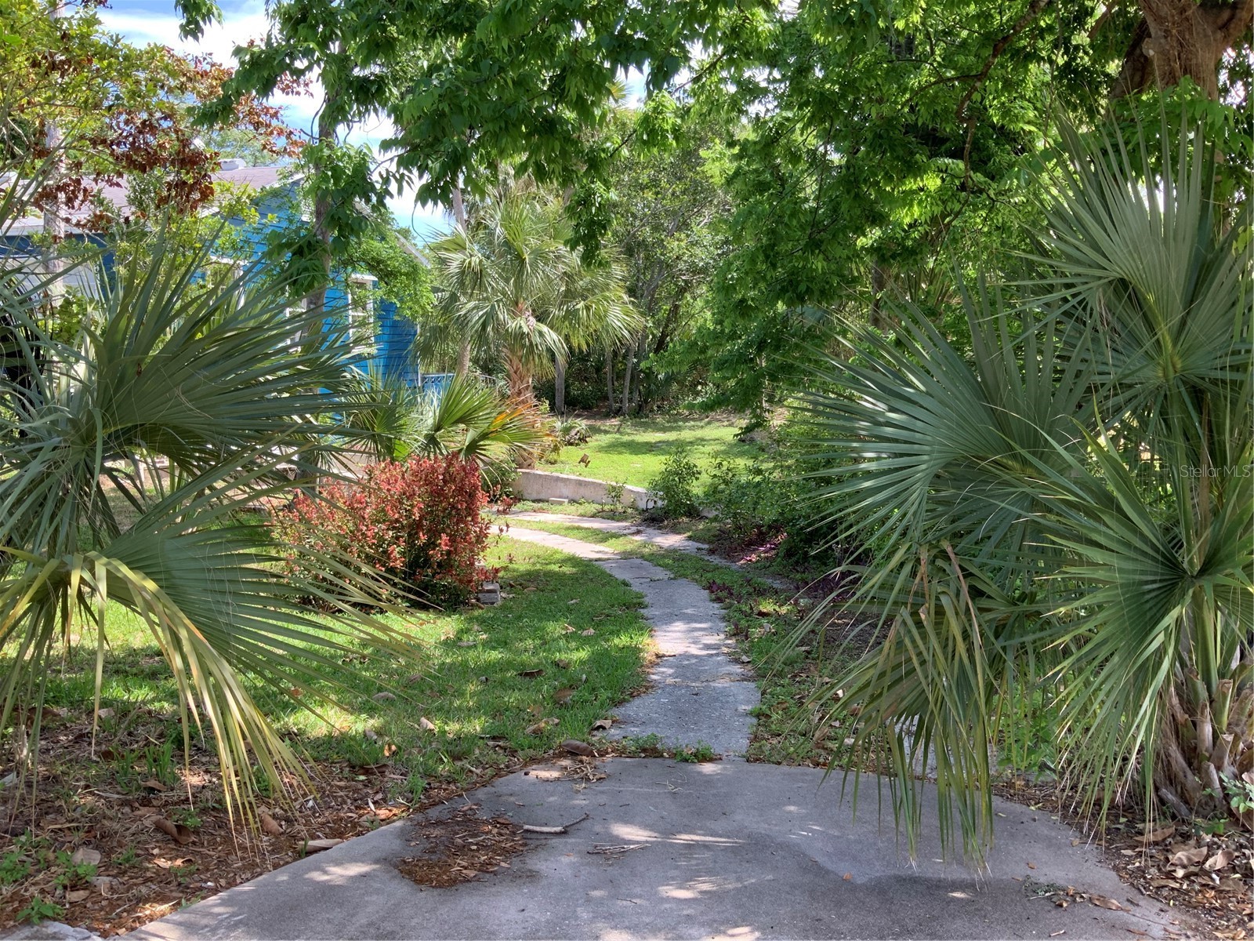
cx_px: 627
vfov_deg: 48.2
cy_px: 470
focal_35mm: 29
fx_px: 1051
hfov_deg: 61.7
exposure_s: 1/249
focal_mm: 3
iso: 16
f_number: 1.8
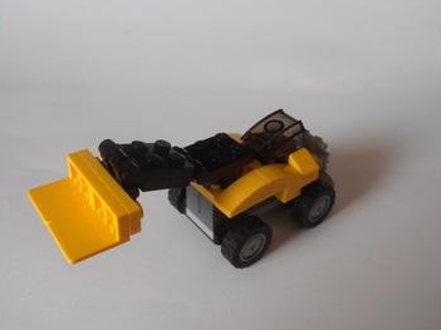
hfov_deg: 49.0
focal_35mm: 38
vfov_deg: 37.7
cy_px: 166
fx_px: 484
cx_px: 217
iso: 125
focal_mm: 6.61
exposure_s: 1/25
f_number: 3.9
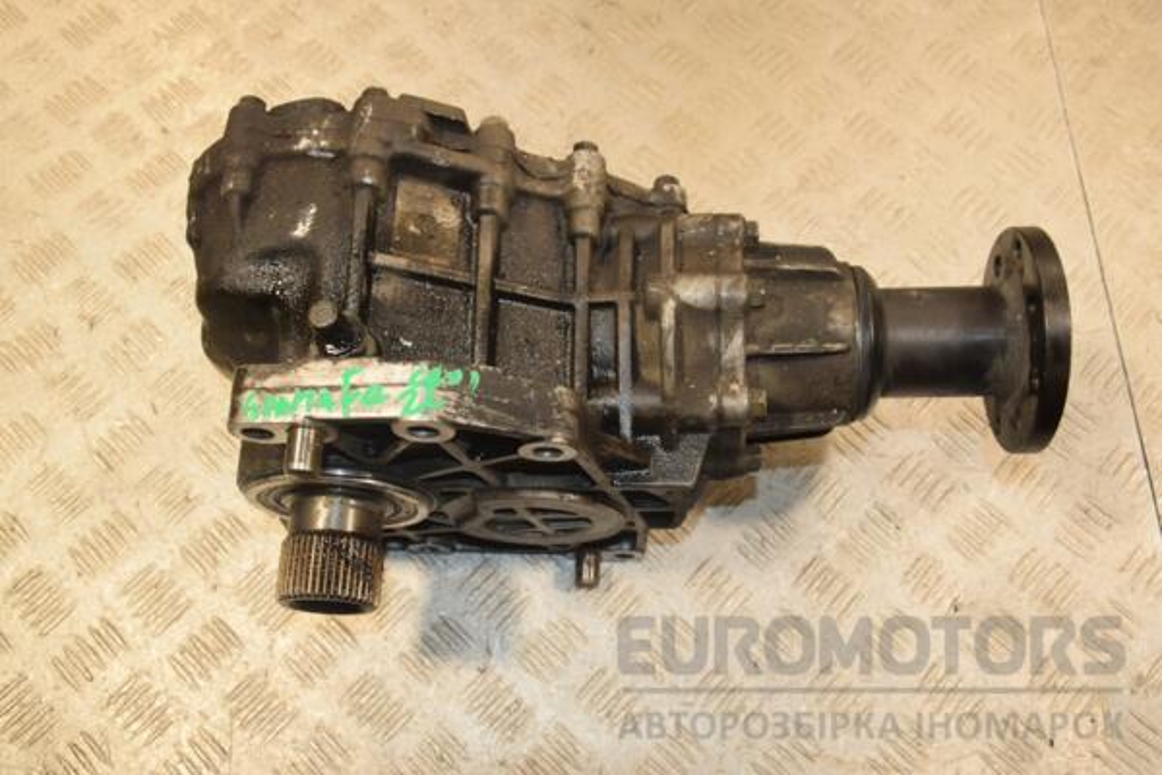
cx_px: 581
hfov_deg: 57.2
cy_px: 388
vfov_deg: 40.0
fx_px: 1065
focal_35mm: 33
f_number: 7.1
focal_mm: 22
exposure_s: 1/200
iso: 800
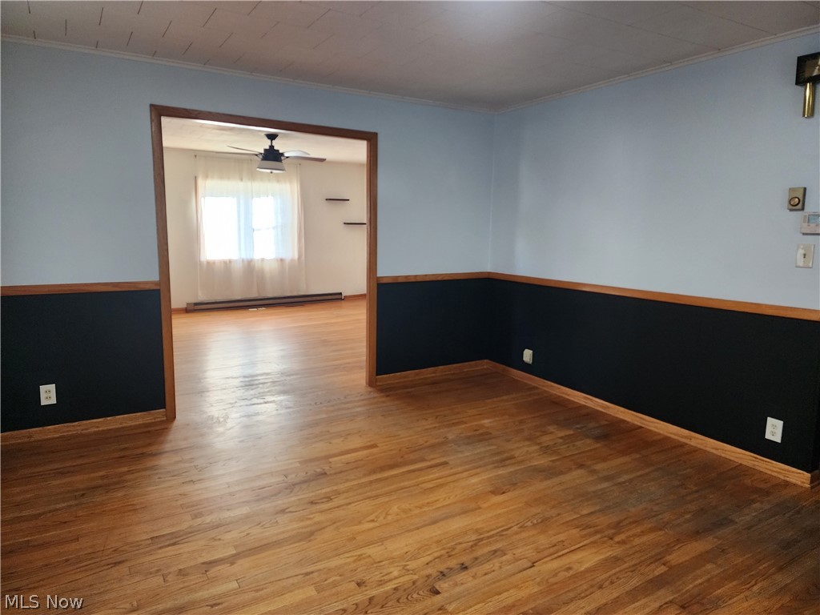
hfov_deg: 73.9
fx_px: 545
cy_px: 308
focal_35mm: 23
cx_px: 410
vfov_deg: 58.9
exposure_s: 1/120
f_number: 1.8
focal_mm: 6.4
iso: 320
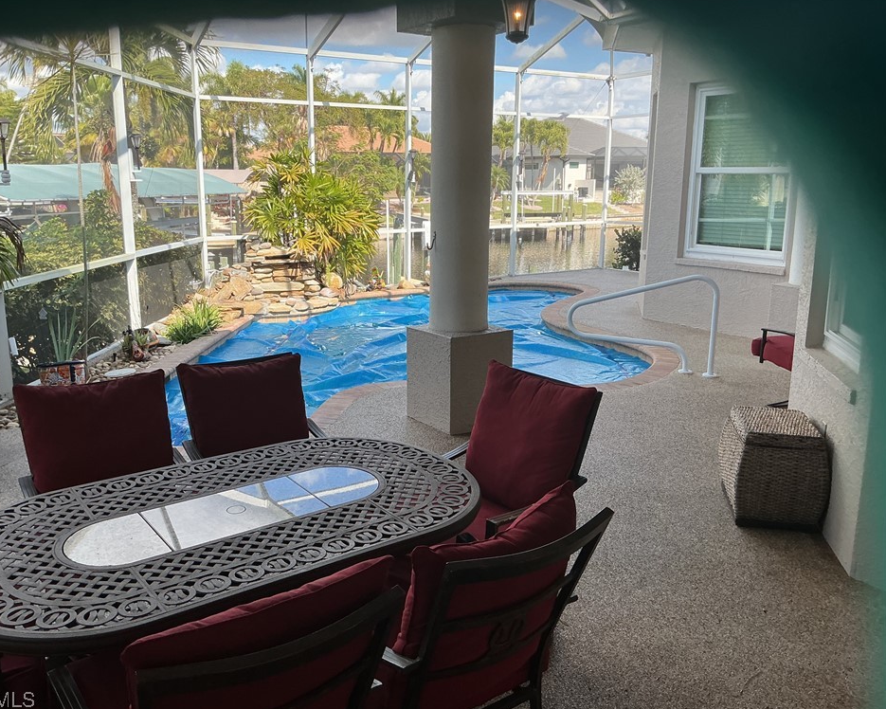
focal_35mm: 31
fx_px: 813
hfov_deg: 57.1
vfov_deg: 47.1
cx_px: 405
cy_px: 357
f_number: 1.8
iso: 25
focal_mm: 3
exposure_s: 1/355
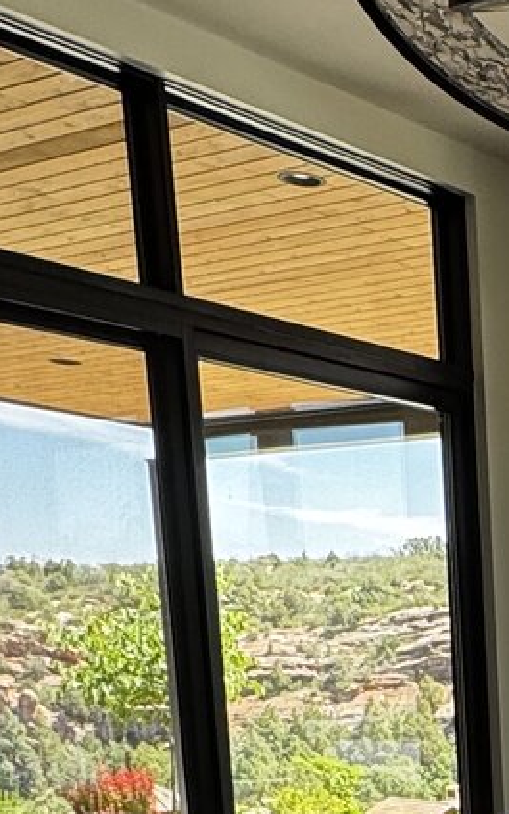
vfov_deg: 25.8
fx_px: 1554
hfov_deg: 16.2
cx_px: 870
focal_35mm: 70
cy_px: 1010
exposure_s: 1/178
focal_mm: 2.22
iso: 40
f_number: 2.2
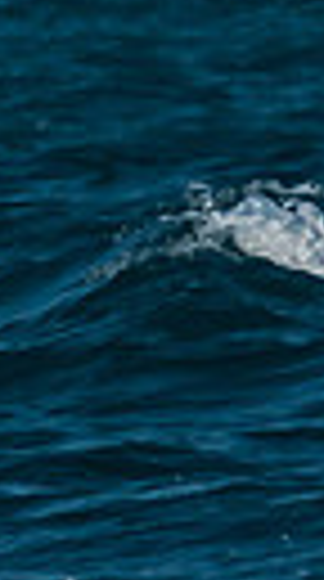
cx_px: -677
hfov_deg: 0.5
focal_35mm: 2299
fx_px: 35322
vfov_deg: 0.9
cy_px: -350
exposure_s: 1/1000
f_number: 6.3
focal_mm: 200
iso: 160
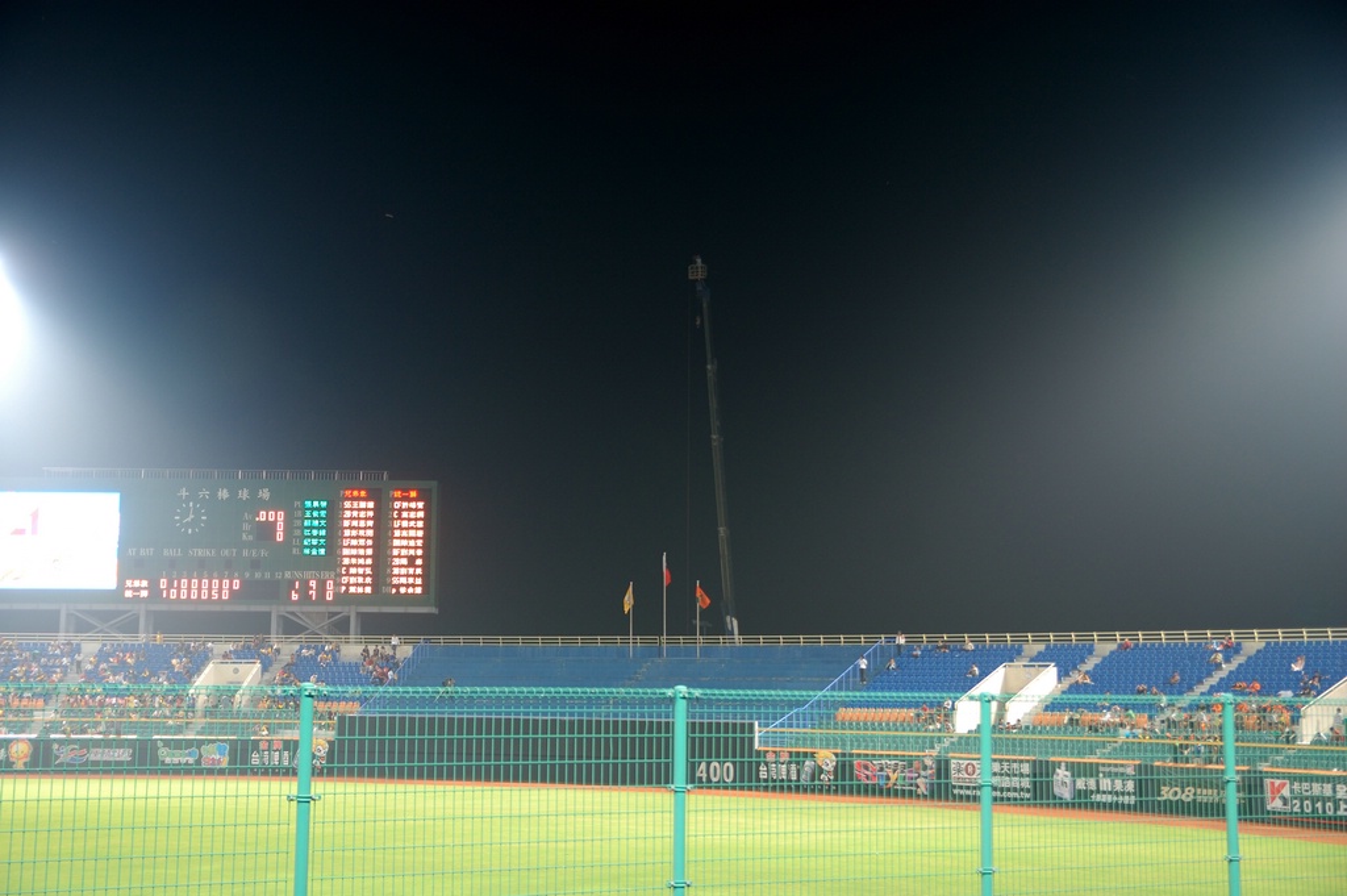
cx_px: 674
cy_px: 448
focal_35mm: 51
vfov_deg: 26.4
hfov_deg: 38.9
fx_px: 1907
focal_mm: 34
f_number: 2.8
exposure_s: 1/20
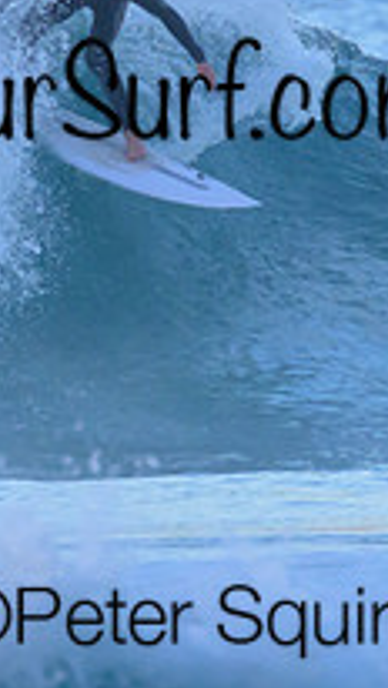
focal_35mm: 2356
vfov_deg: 0.9
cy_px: 62
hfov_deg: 0.5
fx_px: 43056
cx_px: 211
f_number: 11
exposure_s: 1/1250
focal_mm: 800
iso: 2000
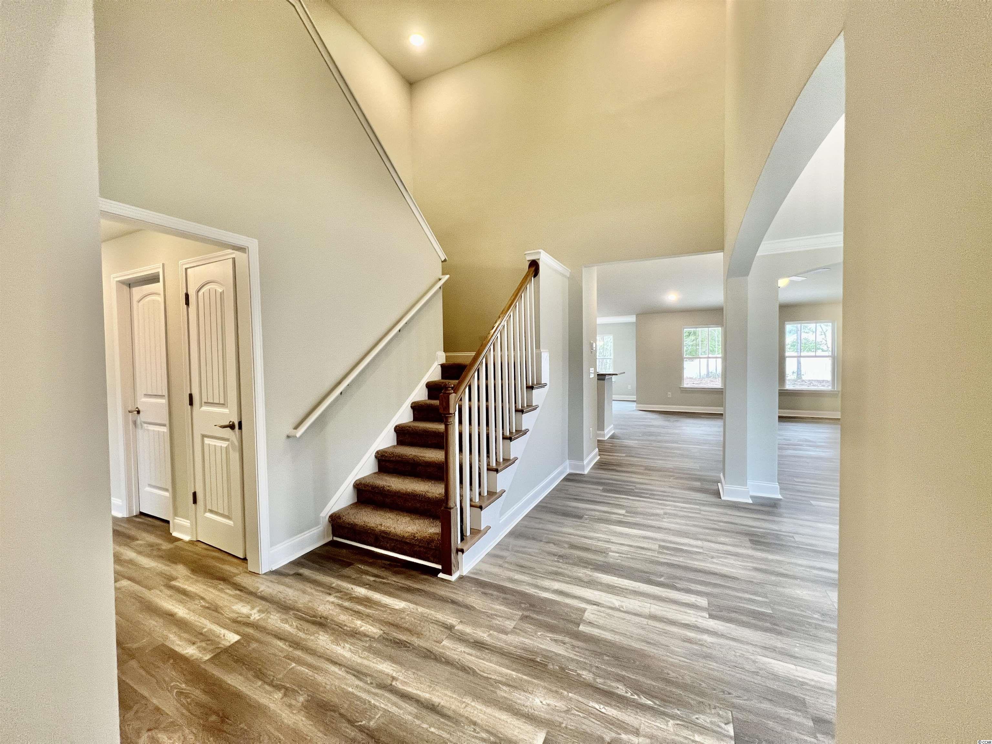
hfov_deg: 106.2
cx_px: 496
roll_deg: +0.9
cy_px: 372
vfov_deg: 89.9
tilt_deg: -3.0
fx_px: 373
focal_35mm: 13
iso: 200
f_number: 1.8
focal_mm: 1.57
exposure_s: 1/120
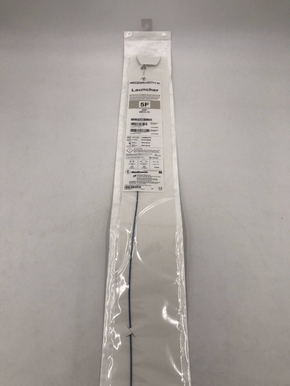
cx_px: 145
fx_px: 313
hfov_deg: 49.8
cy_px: 193
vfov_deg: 63.4
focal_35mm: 28
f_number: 1.8
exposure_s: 1/120
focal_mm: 3.99
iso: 40
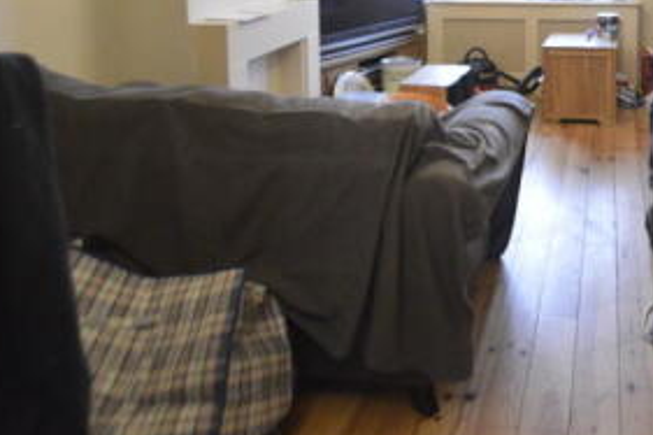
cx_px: 579
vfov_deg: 33.4
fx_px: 634
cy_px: -35
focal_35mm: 35
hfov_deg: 49.1
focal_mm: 10
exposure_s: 1/60
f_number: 3.5
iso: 2200
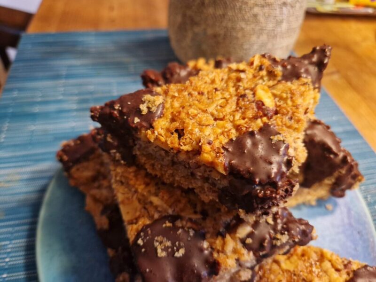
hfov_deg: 73.9
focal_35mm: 23
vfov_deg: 58.9
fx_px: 250
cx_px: 188
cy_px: 141
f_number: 1.8
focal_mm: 5.4
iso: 640
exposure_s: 1/50
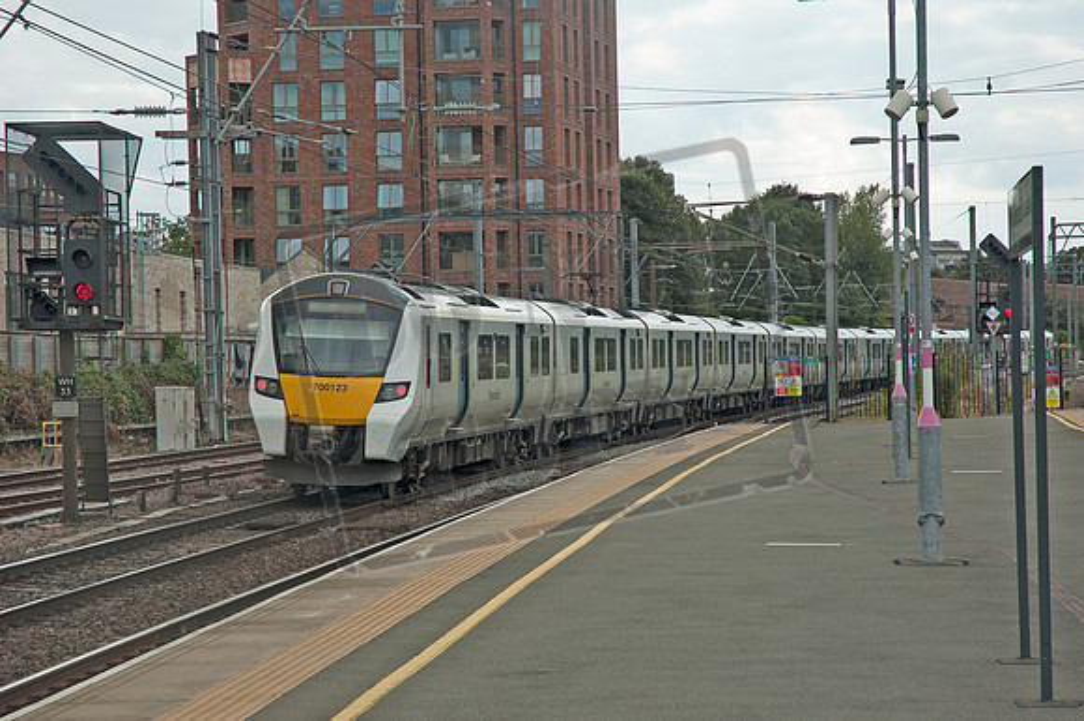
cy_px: 360
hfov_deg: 19.5
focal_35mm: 105
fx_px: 3160
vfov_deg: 13.0
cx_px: 542
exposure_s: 1/500
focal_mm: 70
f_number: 5.6
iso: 280
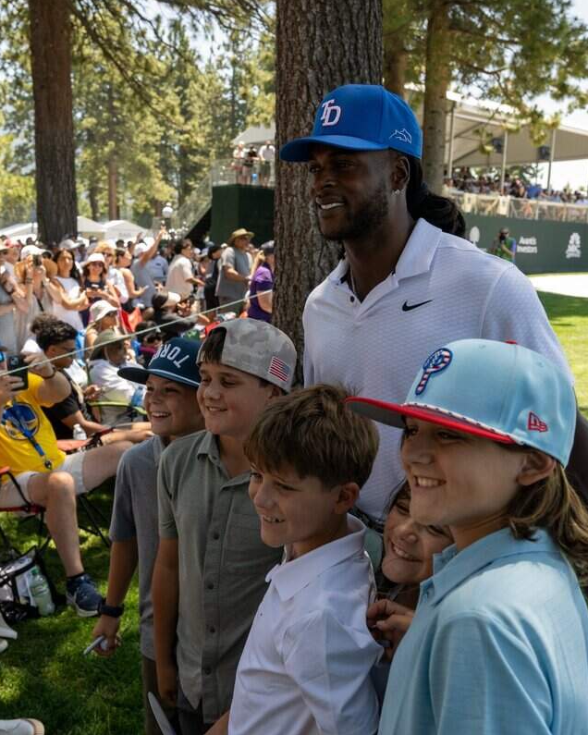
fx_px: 740
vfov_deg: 52.8
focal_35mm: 34
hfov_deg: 43.3
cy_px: 366
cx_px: 257
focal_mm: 24
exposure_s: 1/500
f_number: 5
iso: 400
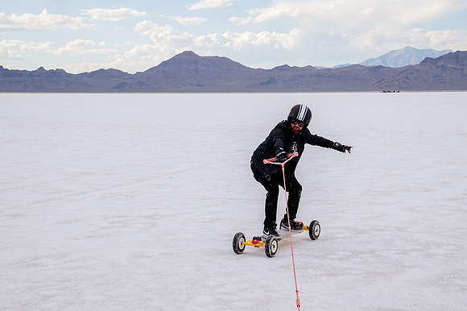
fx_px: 818
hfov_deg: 31.9
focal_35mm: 63
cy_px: 132
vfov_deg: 21.5
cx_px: 241
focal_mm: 52
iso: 100
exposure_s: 1/400
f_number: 8
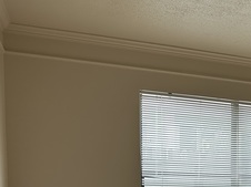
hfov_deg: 24.8
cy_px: 221
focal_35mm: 68
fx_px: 493
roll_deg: -2.2
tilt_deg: -7.5
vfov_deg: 20.3
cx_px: 329
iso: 64
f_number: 1.78
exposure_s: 1/131
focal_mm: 6.86
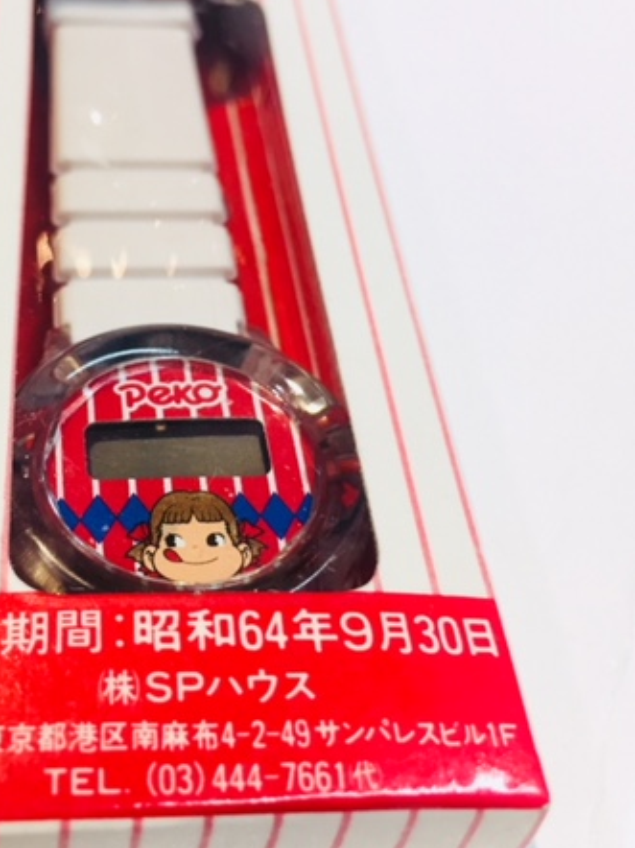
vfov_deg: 44.6
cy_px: 338
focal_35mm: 42
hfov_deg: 33.9
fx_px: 1028
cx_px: 188
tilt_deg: -47.9
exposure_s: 1/33
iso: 50
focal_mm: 4.15
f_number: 2.2
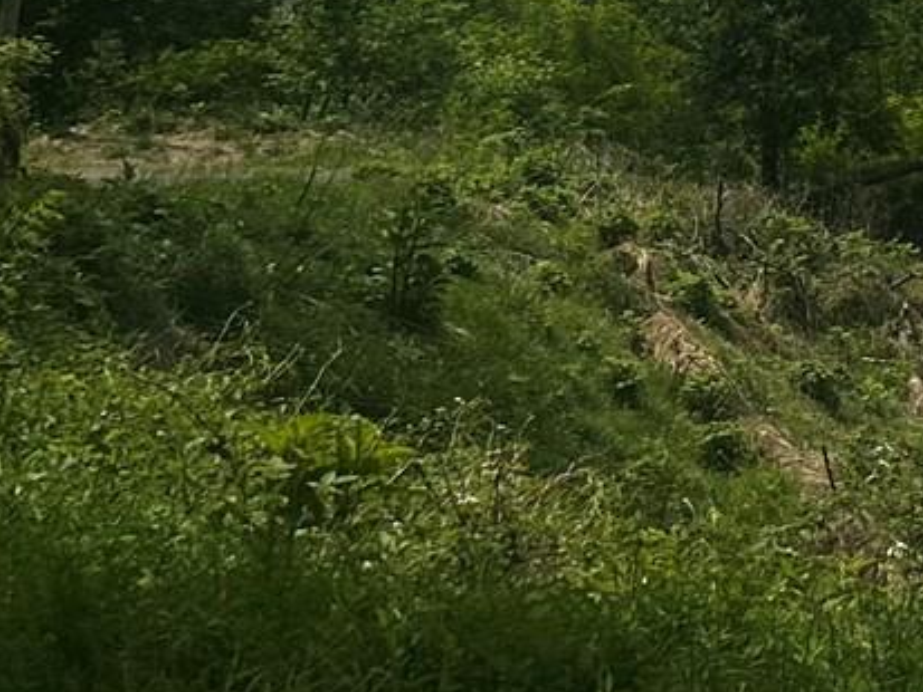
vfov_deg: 11.2
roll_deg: -4.9
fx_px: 3174
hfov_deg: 13.0
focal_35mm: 119
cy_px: -710
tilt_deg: +3.4
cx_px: 2139
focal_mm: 6.86
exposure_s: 1/10753
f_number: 1.78
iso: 80
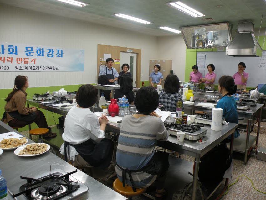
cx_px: 133
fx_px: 208
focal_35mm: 27
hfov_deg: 65.3
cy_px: 100
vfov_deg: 51.4
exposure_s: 1/60
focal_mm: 4.7
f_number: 2.8
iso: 189
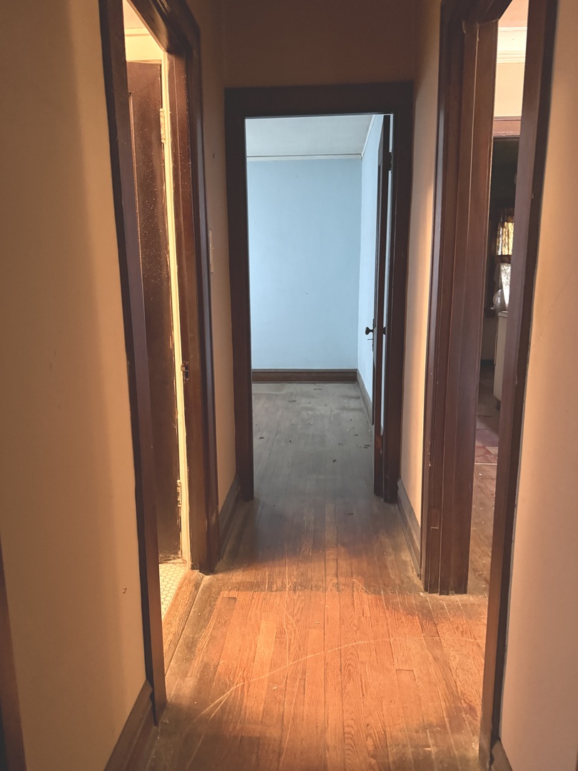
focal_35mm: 24
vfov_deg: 71.6
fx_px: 534
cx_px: 289
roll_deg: +0.3
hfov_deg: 56.8
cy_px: 386
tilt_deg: -9.7
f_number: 1.78
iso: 1250
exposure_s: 1/30
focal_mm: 6.76
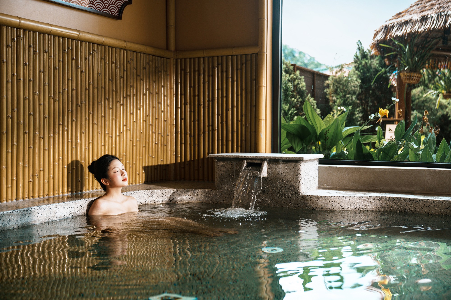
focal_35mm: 46
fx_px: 576
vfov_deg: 29.2
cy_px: 150
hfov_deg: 42.7
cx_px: 226
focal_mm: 46
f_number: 2.8
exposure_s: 1/500
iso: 400
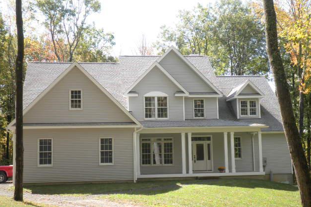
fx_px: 466
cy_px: 110
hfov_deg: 36.9
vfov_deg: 25.0
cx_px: 155
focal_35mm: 54
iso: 64
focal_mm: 9
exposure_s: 1/160
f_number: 3.8
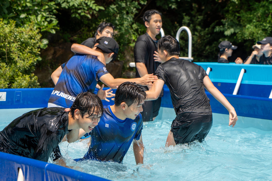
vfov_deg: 13.0
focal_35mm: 105
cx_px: 136
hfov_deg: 19.5
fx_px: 793
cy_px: 90
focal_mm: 70
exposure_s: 1/500
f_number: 4.5
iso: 100
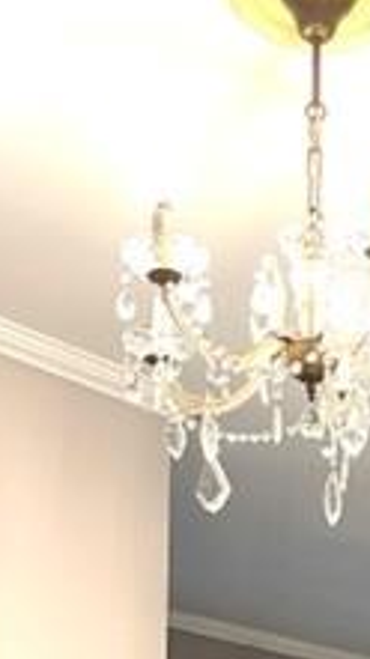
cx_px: 397
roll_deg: -0.6
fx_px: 1433
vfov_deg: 23.5
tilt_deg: +4.3
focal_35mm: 82
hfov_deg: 14.4
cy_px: 808
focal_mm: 4.2
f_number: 1.6
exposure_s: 1/60
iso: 80
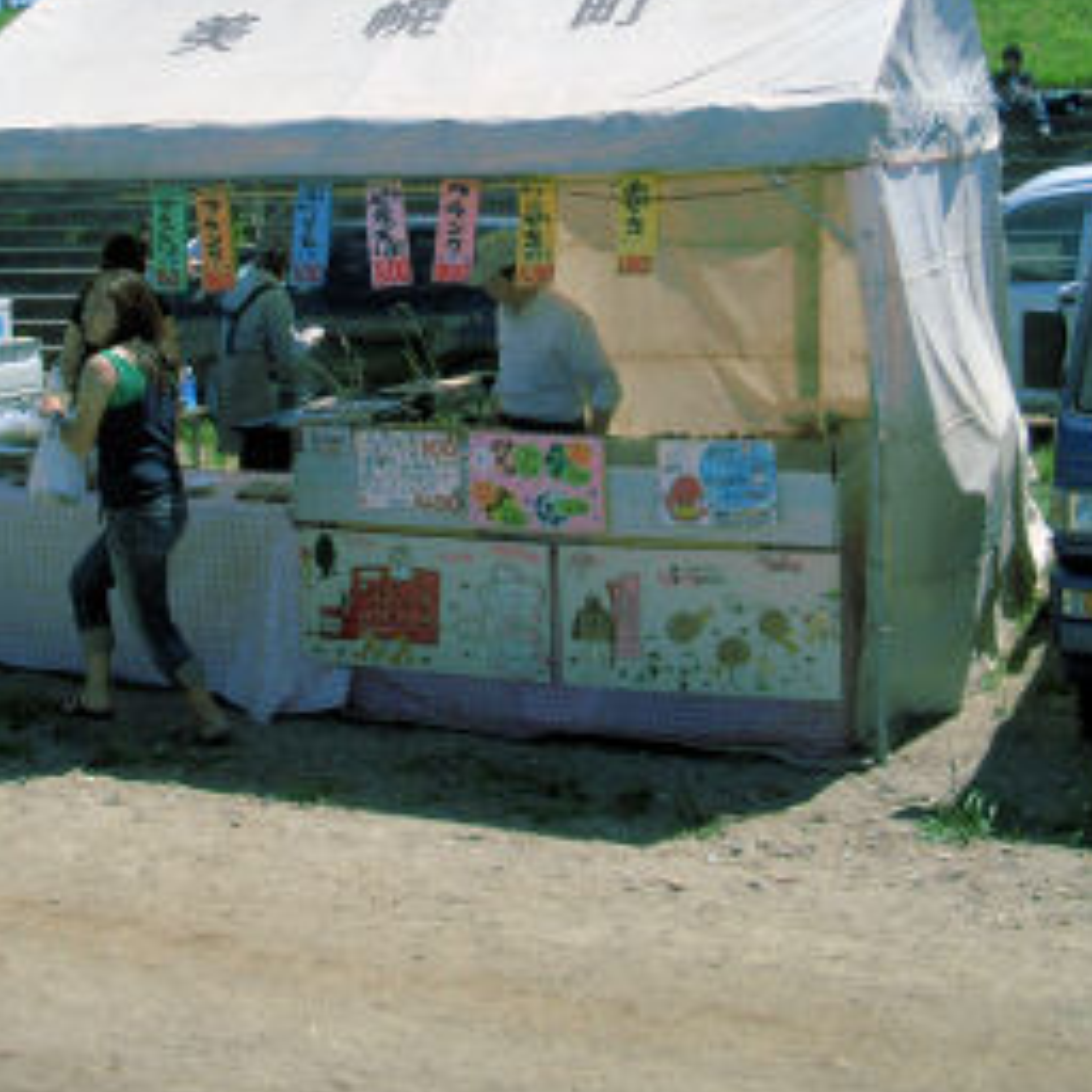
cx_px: 463
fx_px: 1820
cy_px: 260
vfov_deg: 32.7
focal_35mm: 51
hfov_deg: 33.3
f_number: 4.3
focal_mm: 5.8
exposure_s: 1/1000
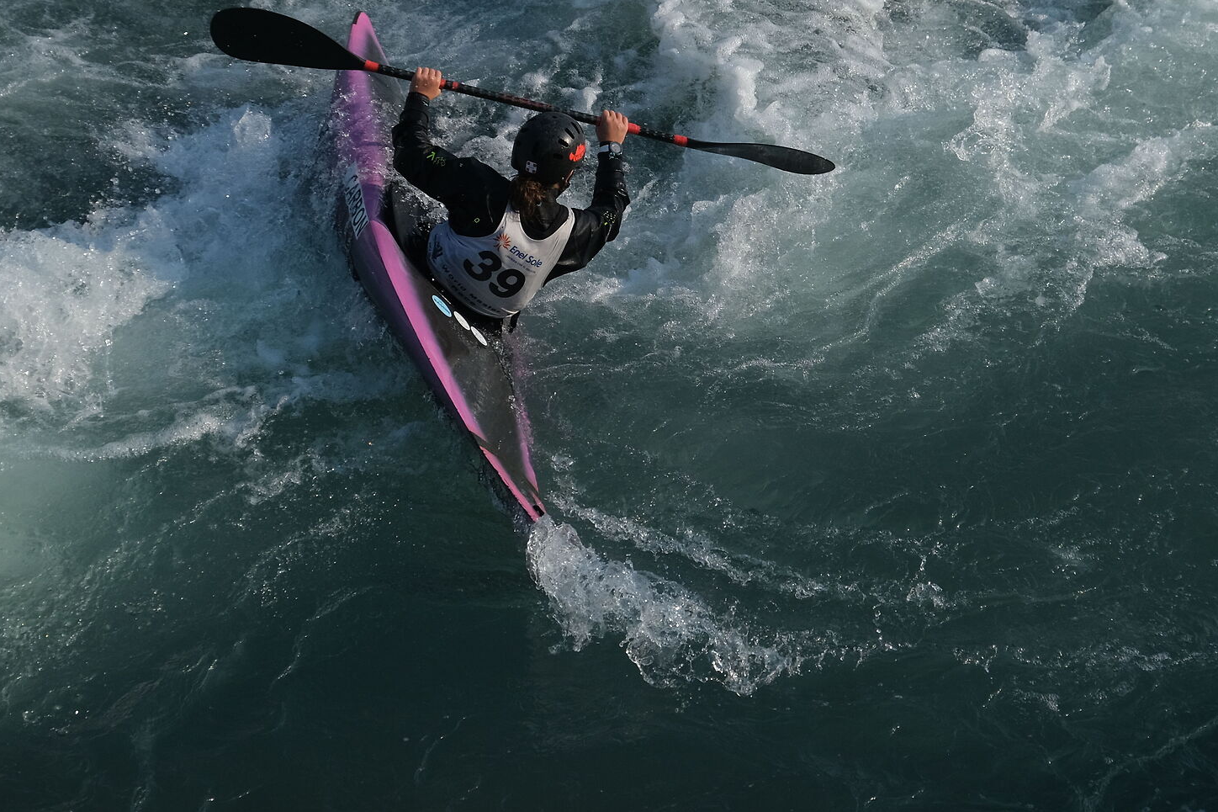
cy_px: 322
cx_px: 762
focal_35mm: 126
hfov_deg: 16.2
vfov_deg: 10.9
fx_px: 4262
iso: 500
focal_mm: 50.5
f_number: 6.4
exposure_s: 1/2000
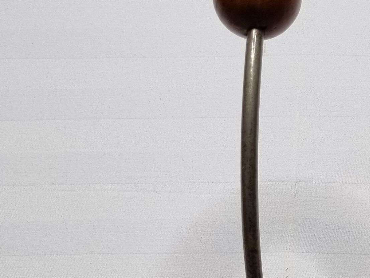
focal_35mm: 95
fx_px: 1016
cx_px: 370
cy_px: 248
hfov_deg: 20.0
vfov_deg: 15.4
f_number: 1.8
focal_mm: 5.4
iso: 64
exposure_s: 1/100
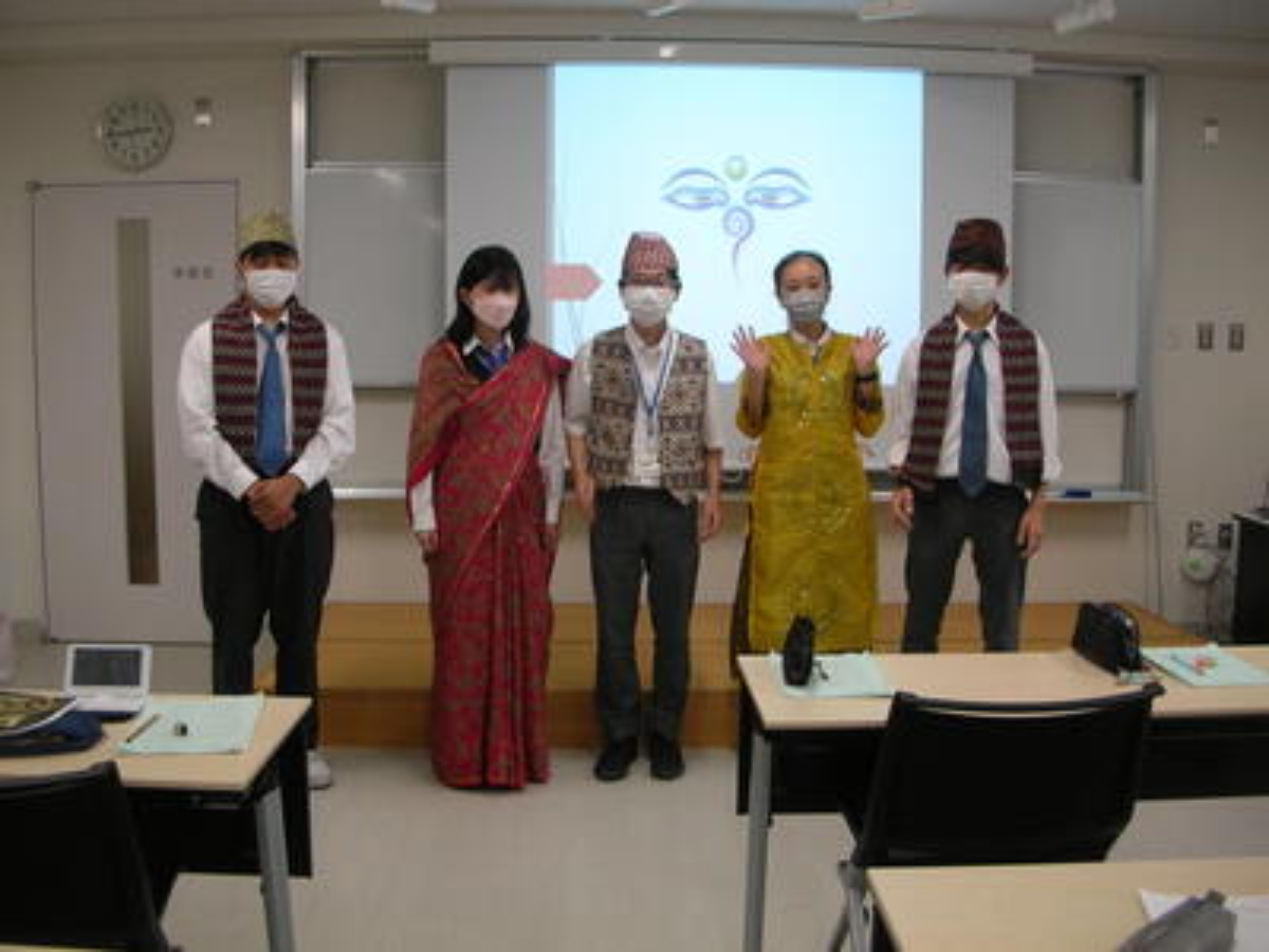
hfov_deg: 52.6
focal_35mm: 35
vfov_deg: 40.7
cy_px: 476
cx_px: 634
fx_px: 1283
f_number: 2.8
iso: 50
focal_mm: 5.8
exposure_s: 1/30
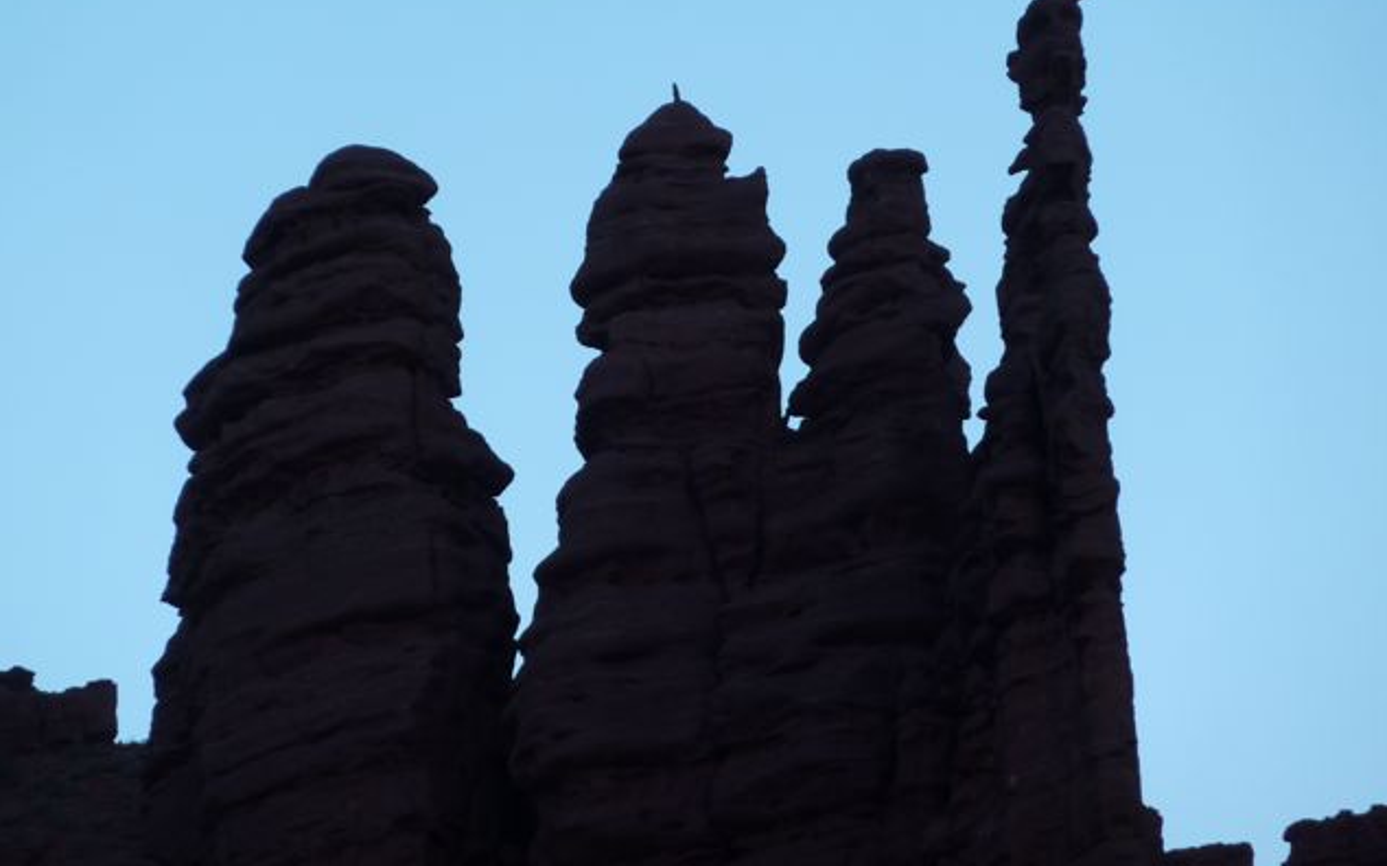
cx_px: 696
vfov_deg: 4.1
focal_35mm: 321
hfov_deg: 6.5
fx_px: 12132
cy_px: 394
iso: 80
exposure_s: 1/200
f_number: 4.9
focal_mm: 49.2
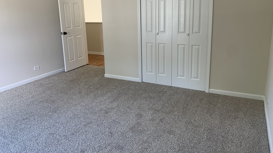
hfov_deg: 66.1
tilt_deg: -11.3
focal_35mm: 29
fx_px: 210
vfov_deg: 39.9
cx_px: 135
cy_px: 56
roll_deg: +2.6
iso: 50
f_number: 1.8
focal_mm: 4.25
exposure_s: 1/60
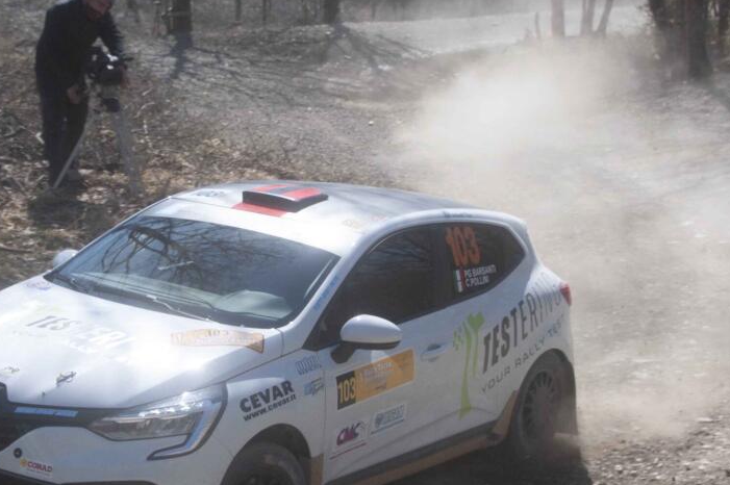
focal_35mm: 90
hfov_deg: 22.6
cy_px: 252
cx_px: 278
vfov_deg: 15.2
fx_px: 1820
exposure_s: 1/500
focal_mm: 35
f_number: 10
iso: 400
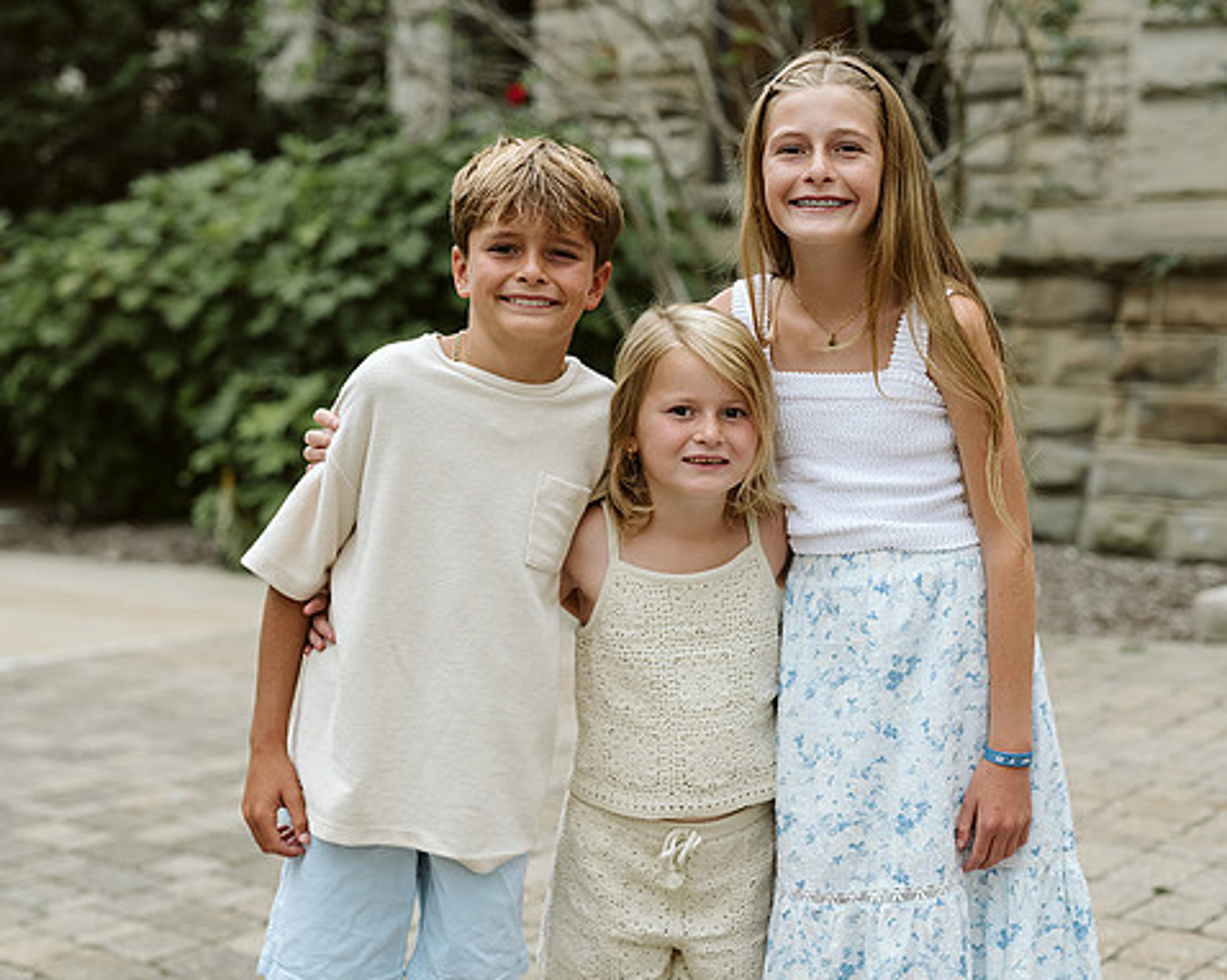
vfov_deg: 26.7
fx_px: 2069
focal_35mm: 57
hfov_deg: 33.0
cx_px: 642
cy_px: 491
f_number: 2.8
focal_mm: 50
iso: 640
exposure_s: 1/400
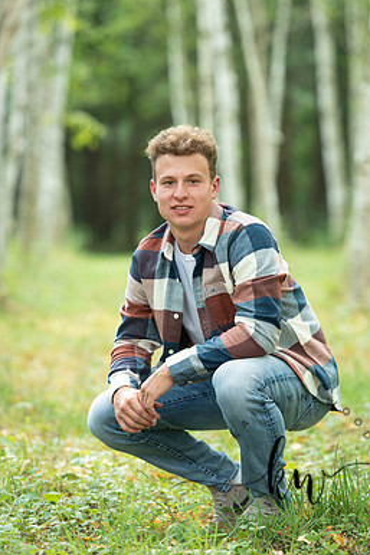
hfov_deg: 7.8
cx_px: 215
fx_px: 2700
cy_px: 240
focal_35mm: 175
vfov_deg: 11.7
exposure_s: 1/200
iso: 400
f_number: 3.2
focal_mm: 150
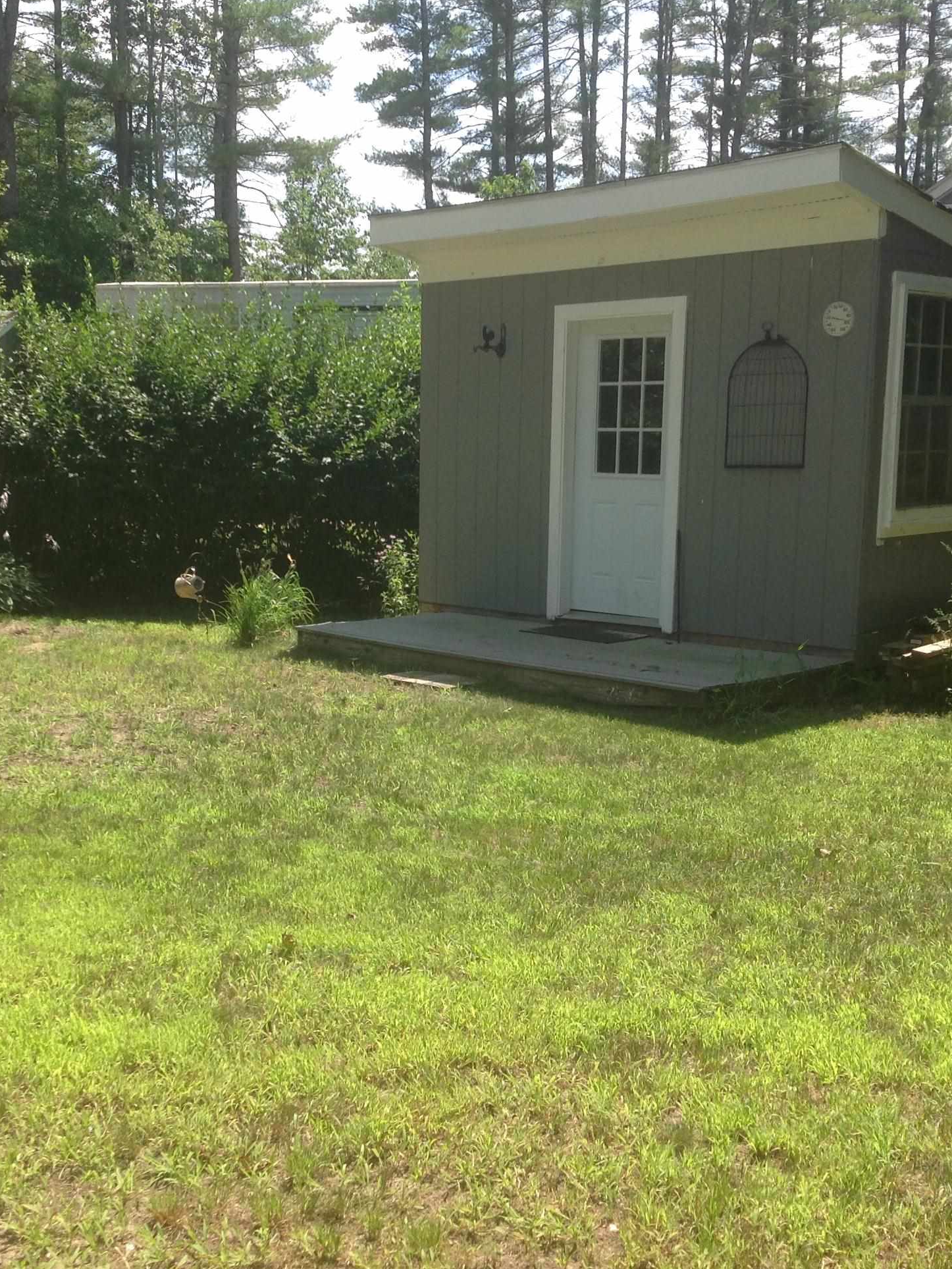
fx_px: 1723
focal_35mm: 47
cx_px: 345
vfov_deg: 40.4
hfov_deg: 30.7
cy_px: 634
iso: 50
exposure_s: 1/719
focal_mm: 4.28
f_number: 2.4
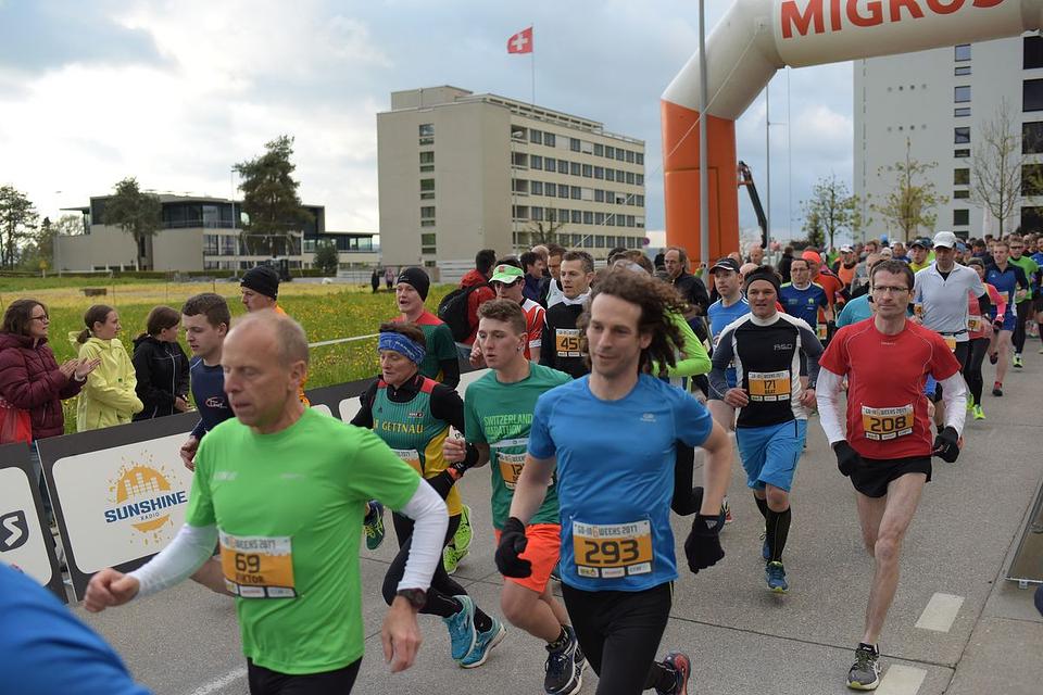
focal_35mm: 35
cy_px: 348
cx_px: 522
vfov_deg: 37.9
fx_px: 1014
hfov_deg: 54.4
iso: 800
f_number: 2.8
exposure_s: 1/3200
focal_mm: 35
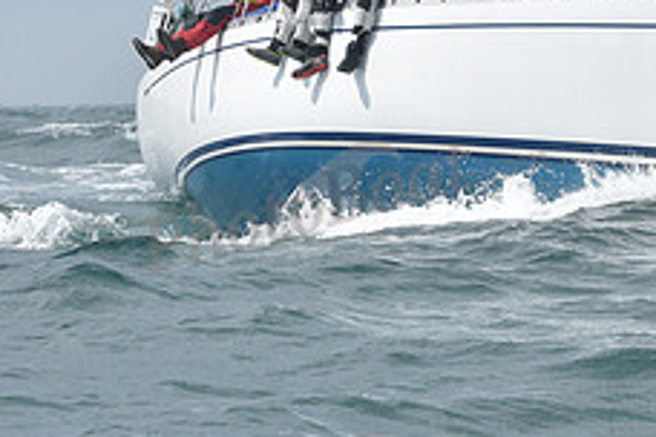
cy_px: 10
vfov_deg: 6.6
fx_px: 3808
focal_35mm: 209
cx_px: 699
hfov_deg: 9.8
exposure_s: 1/800
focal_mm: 82
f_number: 13
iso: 320
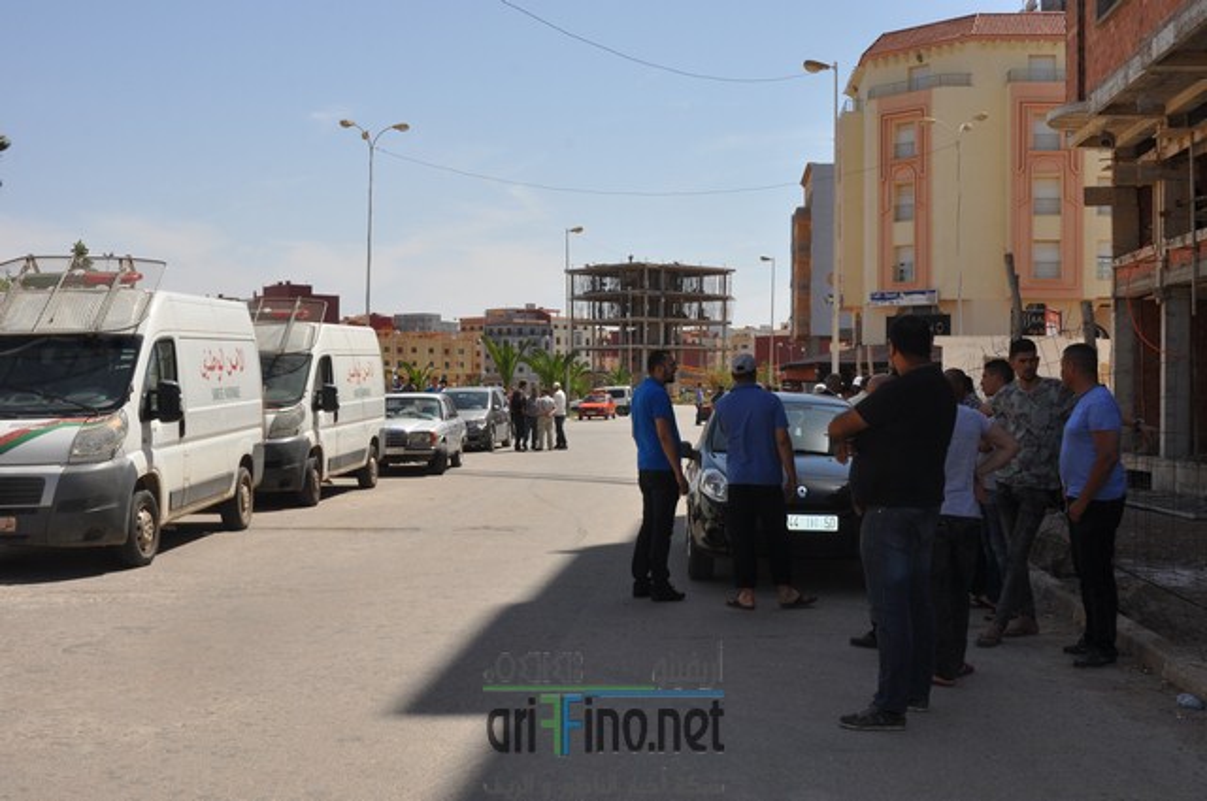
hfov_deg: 46.5
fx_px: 1406
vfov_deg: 31.8
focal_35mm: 42
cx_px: 604
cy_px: 400
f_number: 11
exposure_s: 1/200
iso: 200
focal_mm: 28
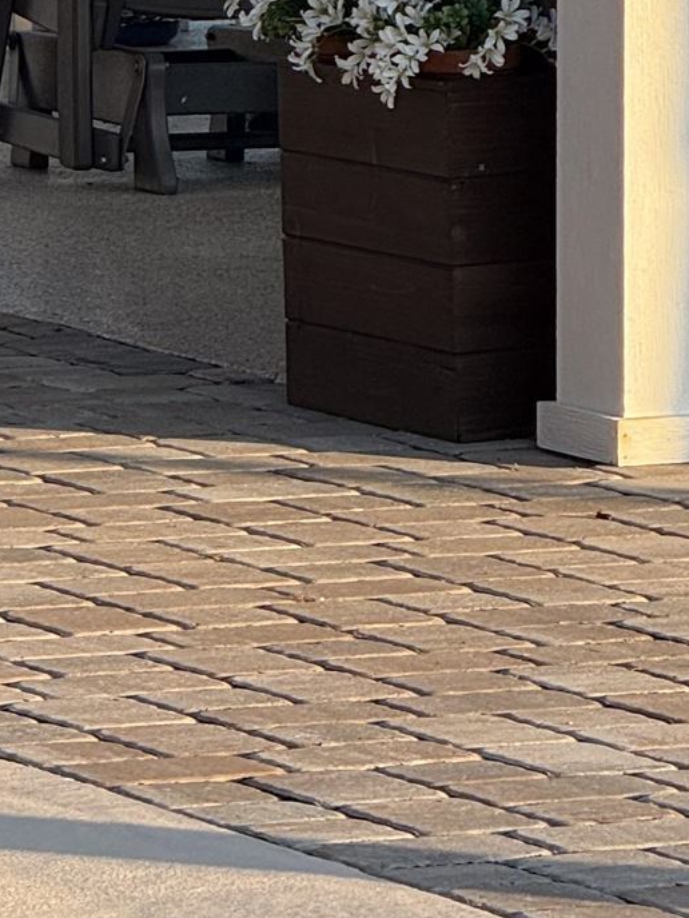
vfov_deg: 4.9
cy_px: -351
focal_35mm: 402
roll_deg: -0.1
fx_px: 10669
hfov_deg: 3.7
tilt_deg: -1.7
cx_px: -155
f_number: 2.8
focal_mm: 15.66
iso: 64
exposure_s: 1/550
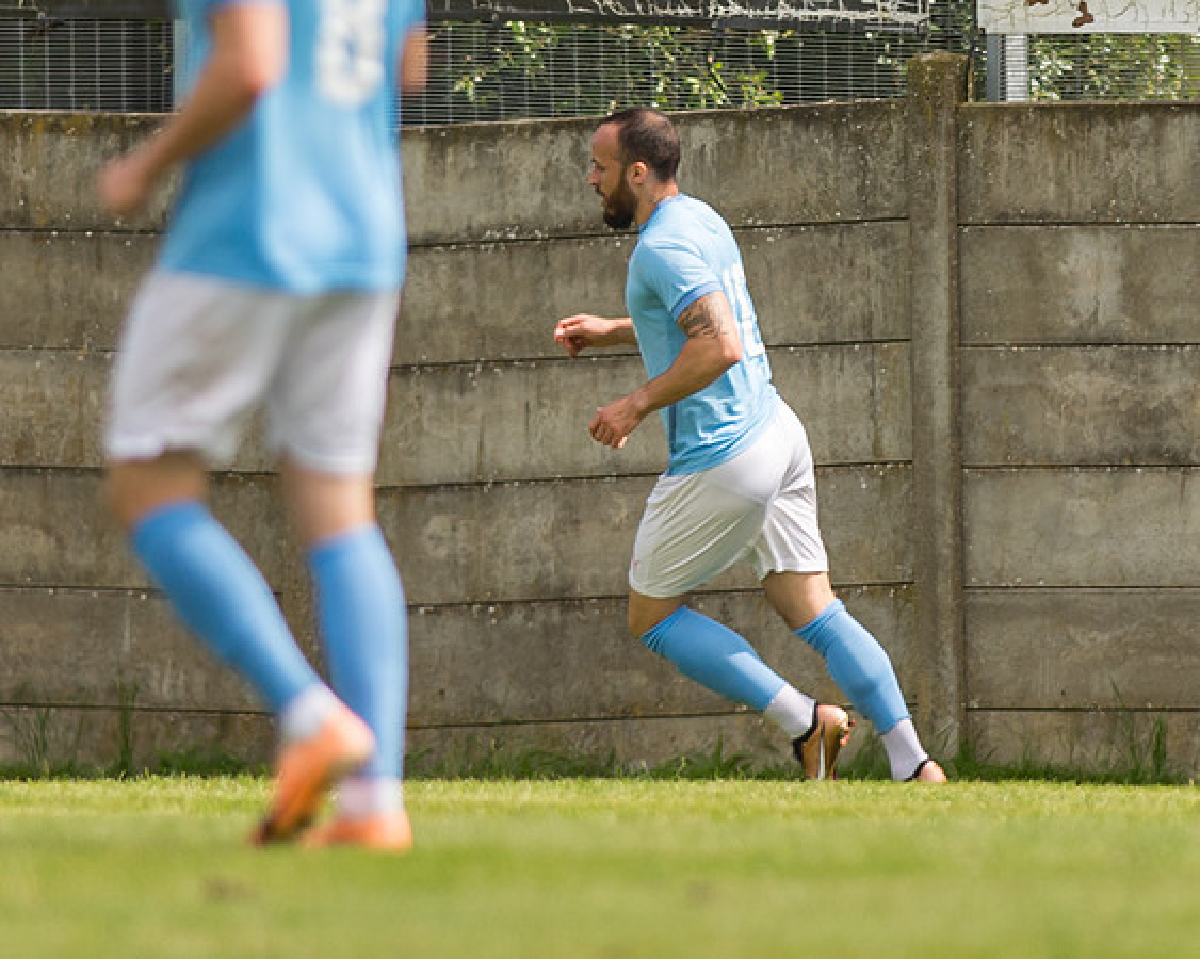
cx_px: 494
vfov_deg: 1.4
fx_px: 39178
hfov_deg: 1.8
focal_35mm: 1104
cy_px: 429
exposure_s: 1/2000
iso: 100
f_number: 2.8
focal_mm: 300
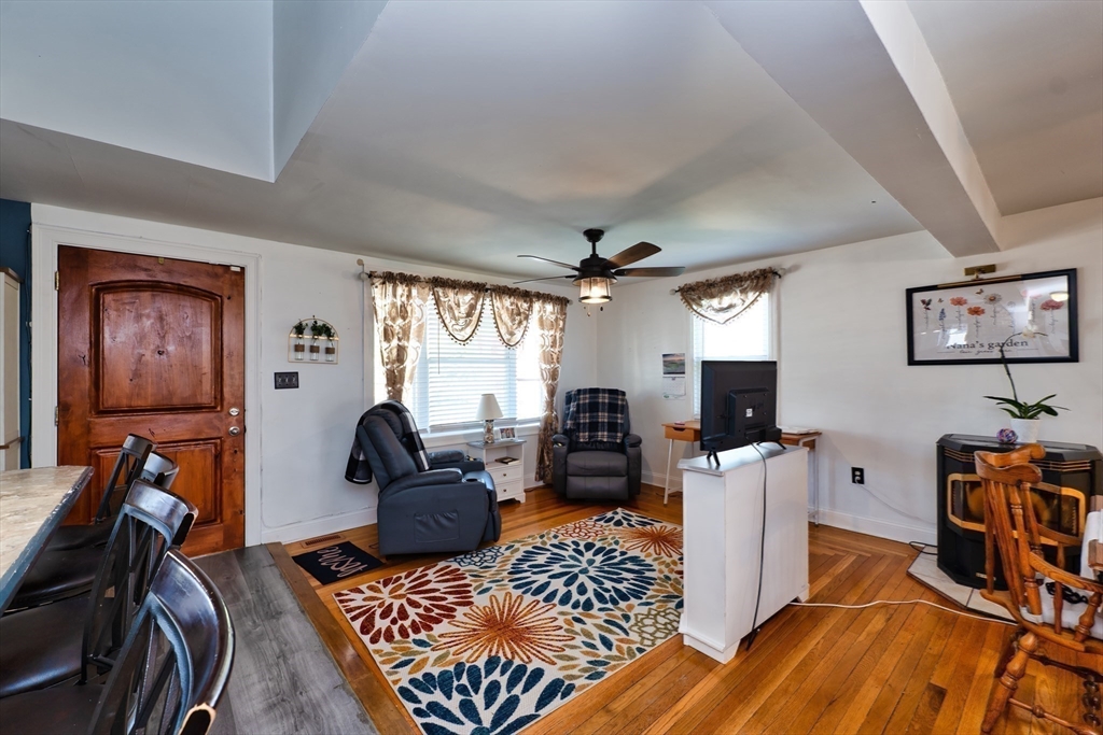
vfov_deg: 77.3
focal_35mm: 15
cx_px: 552
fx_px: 460
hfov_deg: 100.4
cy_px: 368
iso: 320
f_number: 8
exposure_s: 1/13
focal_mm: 15
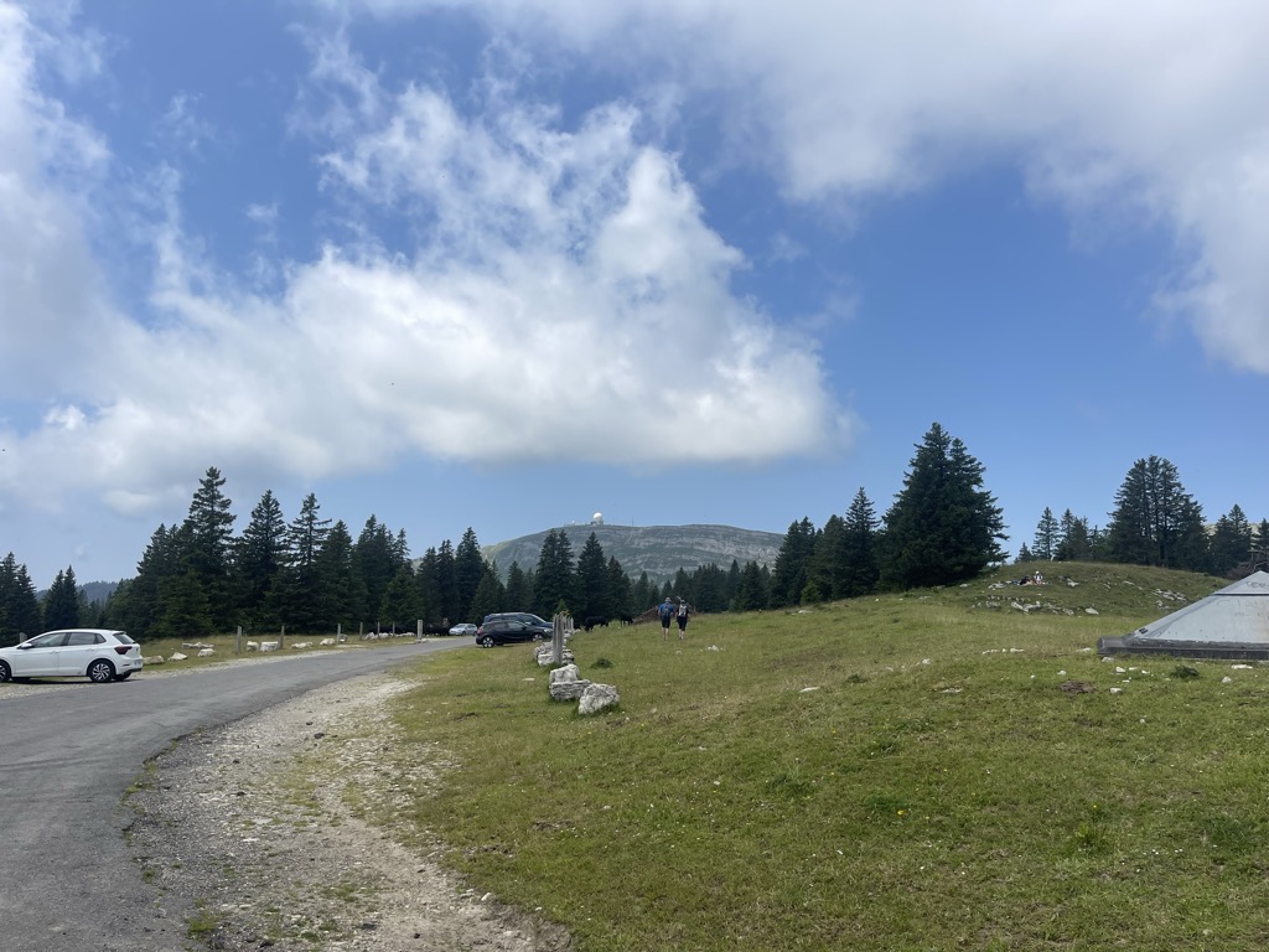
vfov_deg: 54.9
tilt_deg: +5.0
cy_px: 476
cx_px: 634
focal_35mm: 25
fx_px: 916
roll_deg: -0.9
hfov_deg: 69.4
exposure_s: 1/5128
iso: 32
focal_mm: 5.1
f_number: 1.6
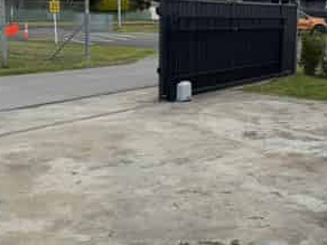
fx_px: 510
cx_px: 199
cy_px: 93
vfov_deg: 27.0
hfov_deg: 35.4
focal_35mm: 54
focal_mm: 6.76
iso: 80
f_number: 1.78
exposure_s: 1/3279
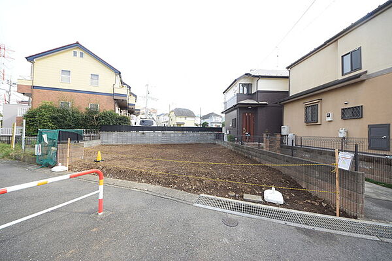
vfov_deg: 90.0
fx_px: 131
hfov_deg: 112.6
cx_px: 196
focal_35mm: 12
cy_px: 130
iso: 320
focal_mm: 8
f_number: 8
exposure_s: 1/250
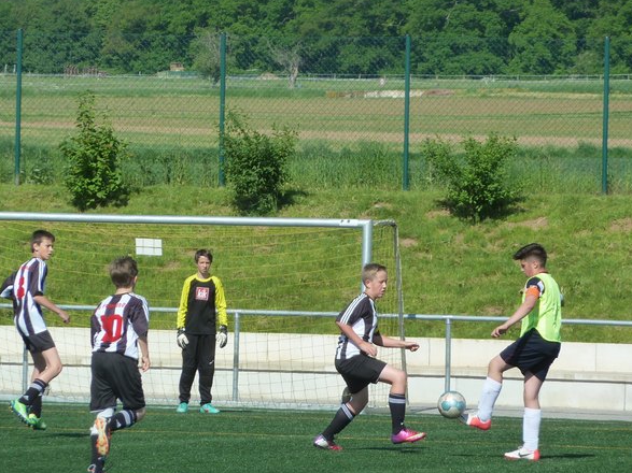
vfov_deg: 4.2
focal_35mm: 358
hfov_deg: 5.5
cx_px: 351
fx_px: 6535
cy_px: 250
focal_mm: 49.2
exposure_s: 1/500
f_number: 4.9
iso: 125
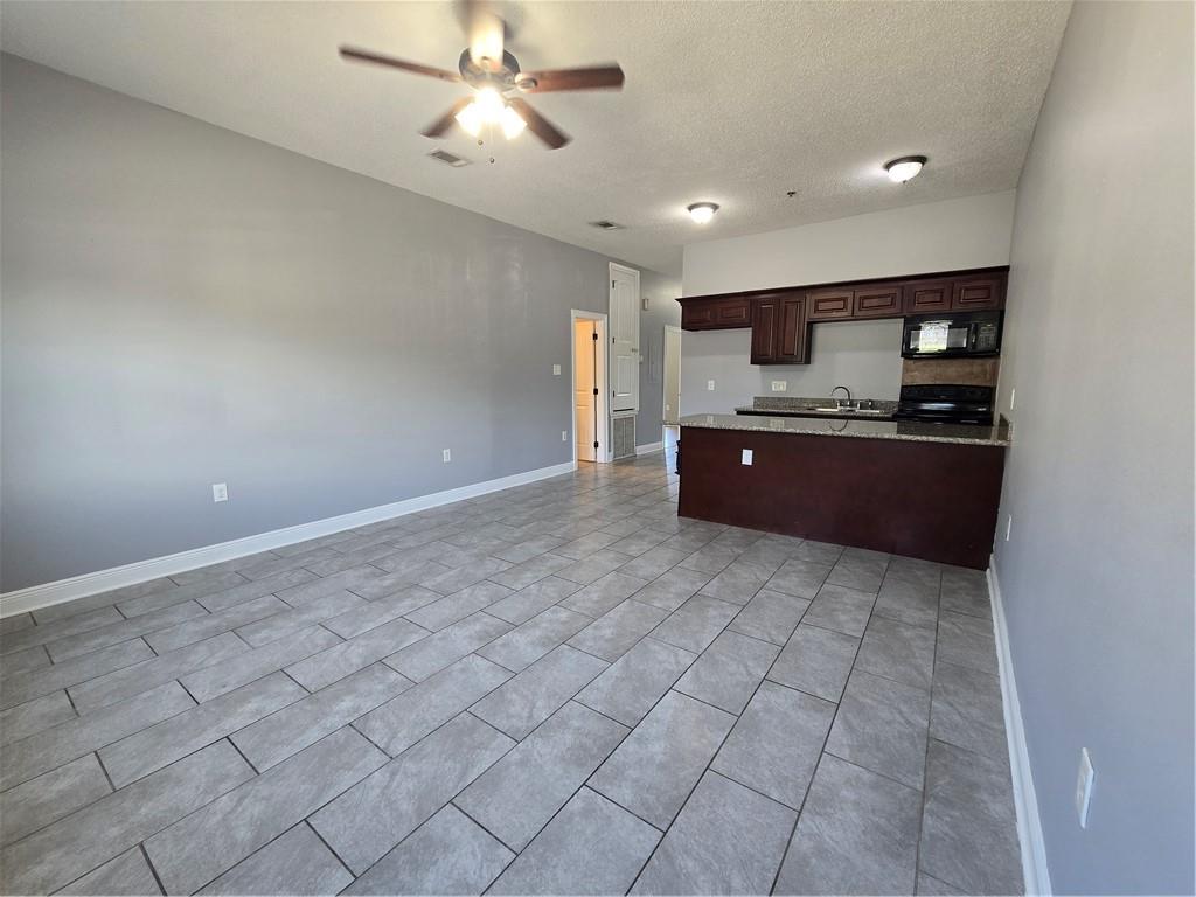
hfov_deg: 106.2
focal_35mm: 13
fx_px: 449
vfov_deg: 89.9
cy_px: 448
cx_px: 598
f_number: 2.2
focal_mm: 2.2
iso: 160
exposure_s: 1/60
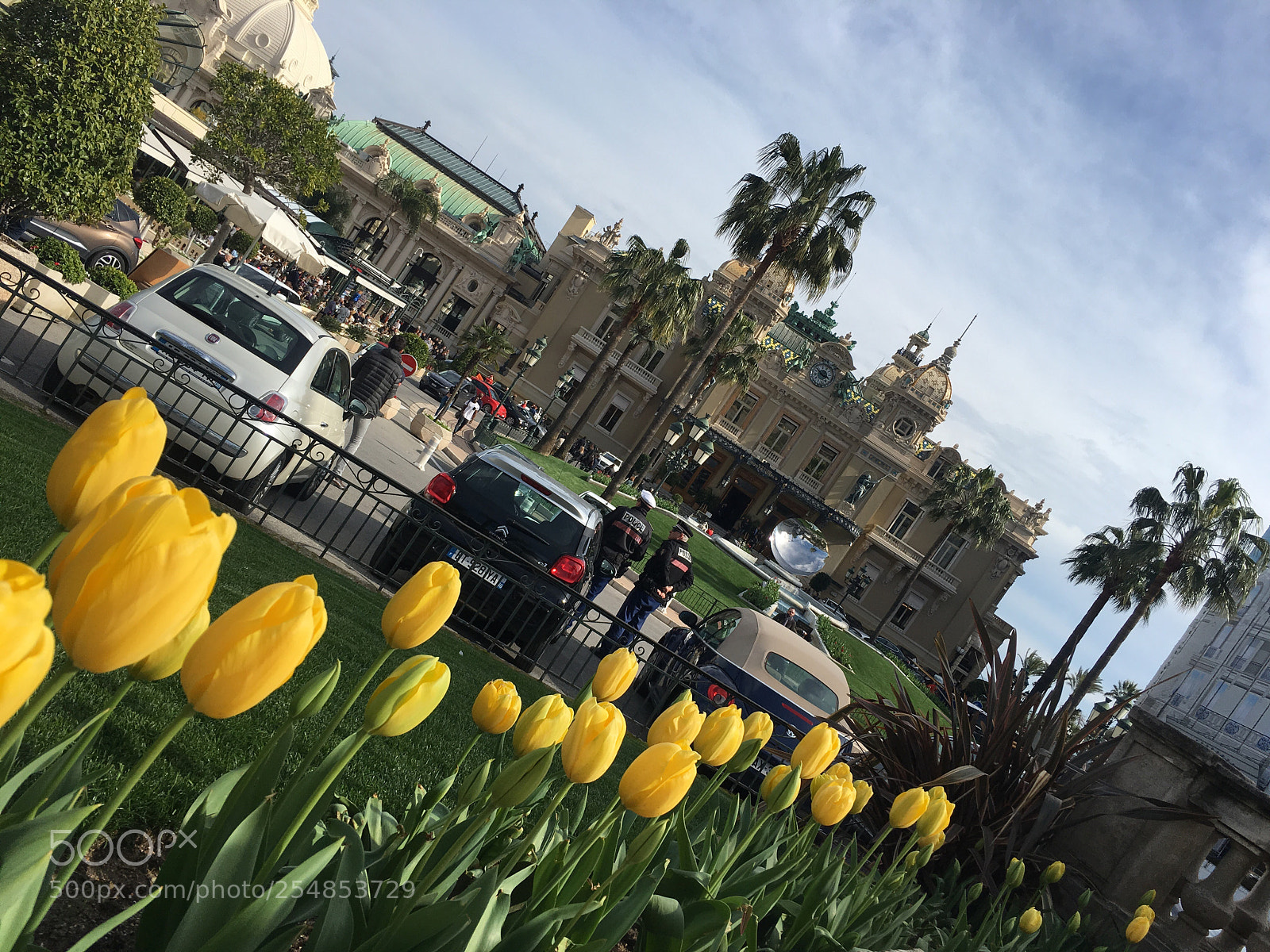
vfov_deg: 48.2
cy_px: 476
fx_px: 1064
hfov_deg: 61.7
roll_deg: -34.6
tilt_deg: -1.3
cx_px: 635
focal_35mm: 29
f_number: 2.2
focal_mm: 4.15
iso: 25
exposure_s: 1/1748
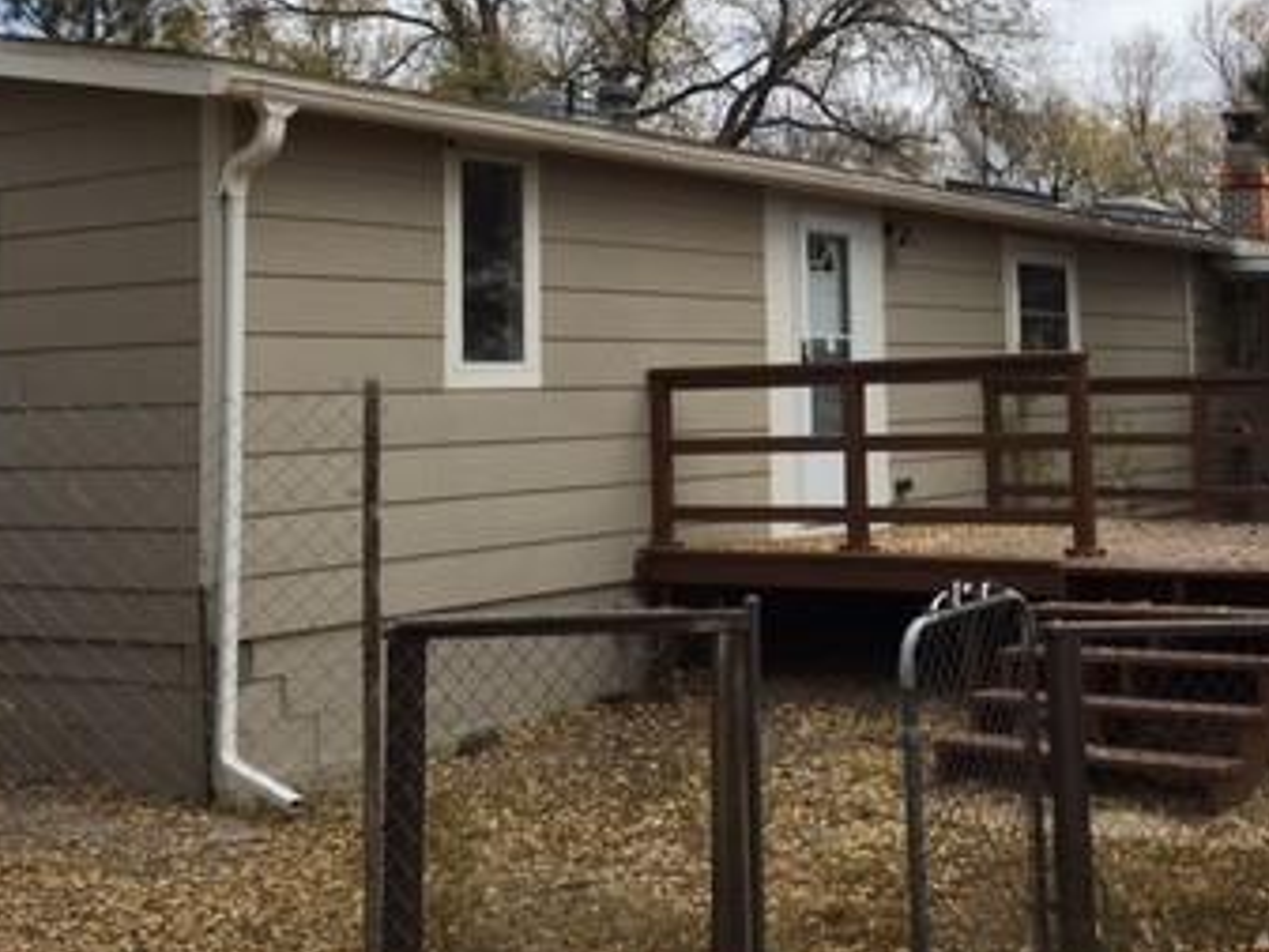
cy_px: 162
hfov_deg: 34.8
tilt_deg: +9.0
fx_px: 2017
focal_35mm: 55
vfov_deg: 26.0
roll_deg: +1.1
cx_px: 749
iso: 25
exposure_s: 1/1709
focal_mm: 4.15
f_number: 2.2
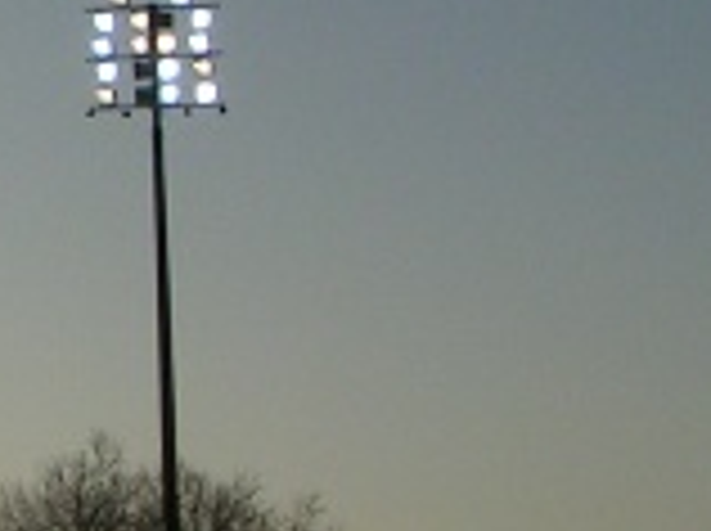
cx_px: -382
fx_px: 3958
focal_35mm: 193
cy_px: 14
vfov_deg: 7.6
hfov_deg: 9.9
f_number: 7.1
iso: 50
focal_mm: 5.8
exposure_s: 1/1000
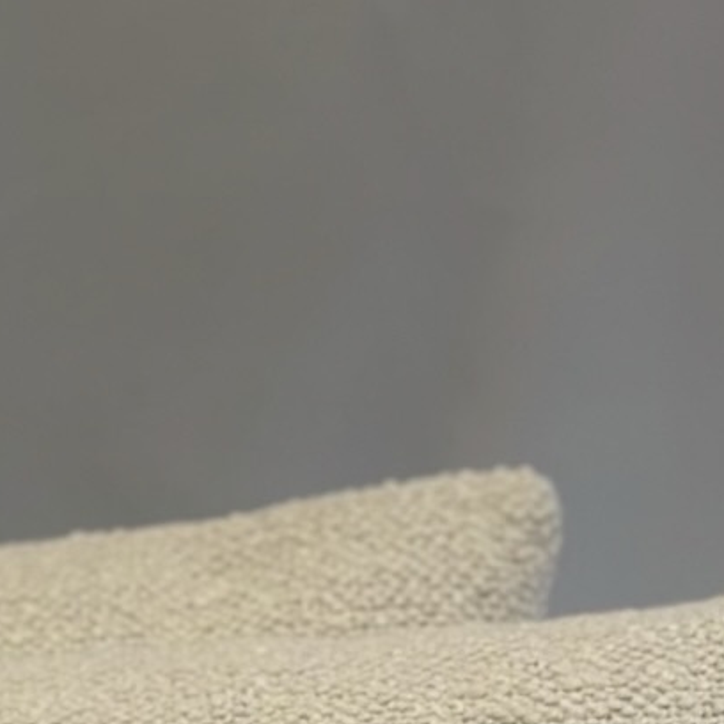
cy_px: 1475
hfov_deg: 8.2
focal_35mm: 213
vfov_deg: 7.8
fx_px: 5040
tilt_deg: -14.9
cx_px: -90
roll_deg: +2.4
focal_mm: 6.86
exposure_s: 1/424
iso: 80
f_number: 1.78
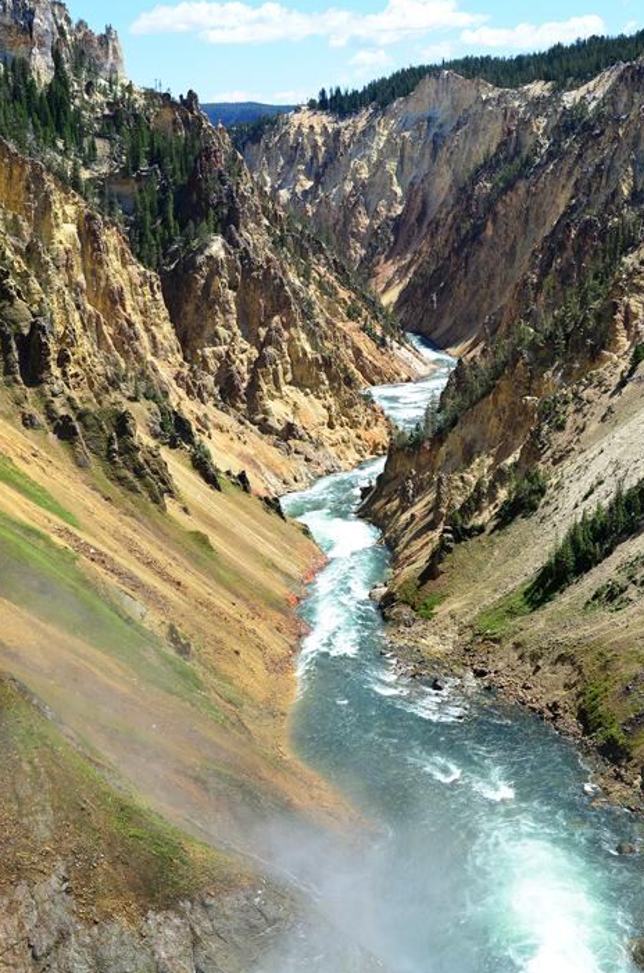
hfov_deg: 29.1
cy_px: 501
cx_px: 337
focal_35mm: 46
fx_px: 1240
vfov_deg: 42.8
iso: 200
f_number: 9
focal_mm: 28
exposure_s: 1/320
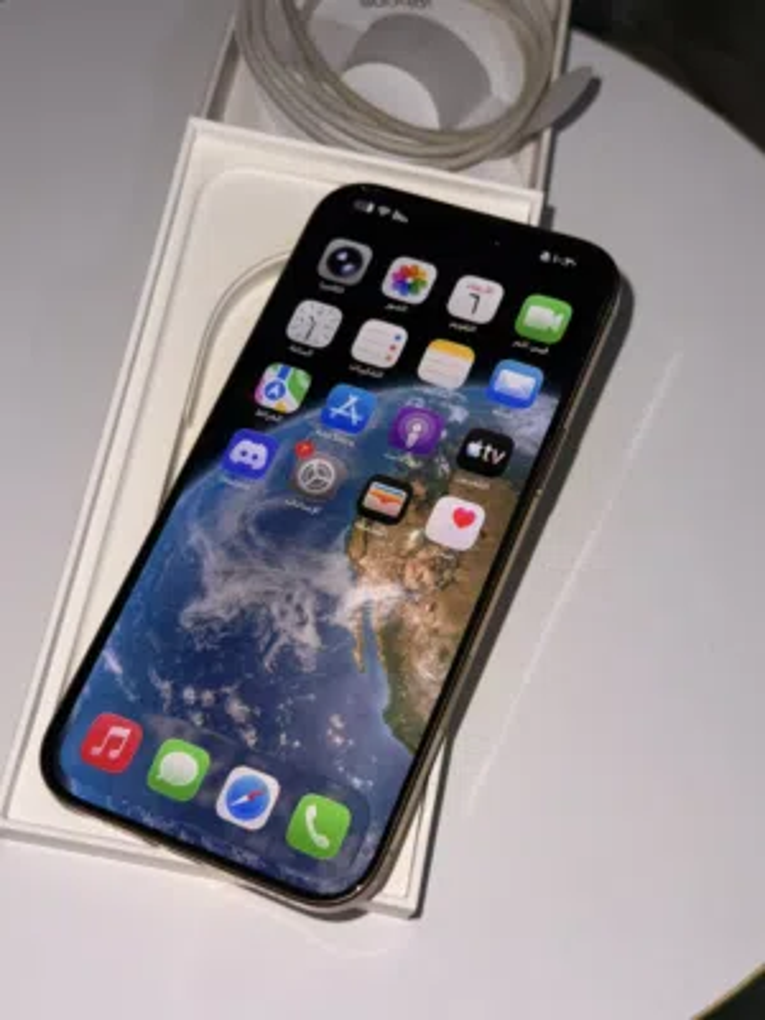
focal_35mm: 48
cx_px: 382
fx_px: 1414
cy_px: 510
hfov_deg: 30.3
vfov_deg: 39.7
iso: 50
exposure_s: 1/415
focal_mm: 6.76
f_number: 1.78
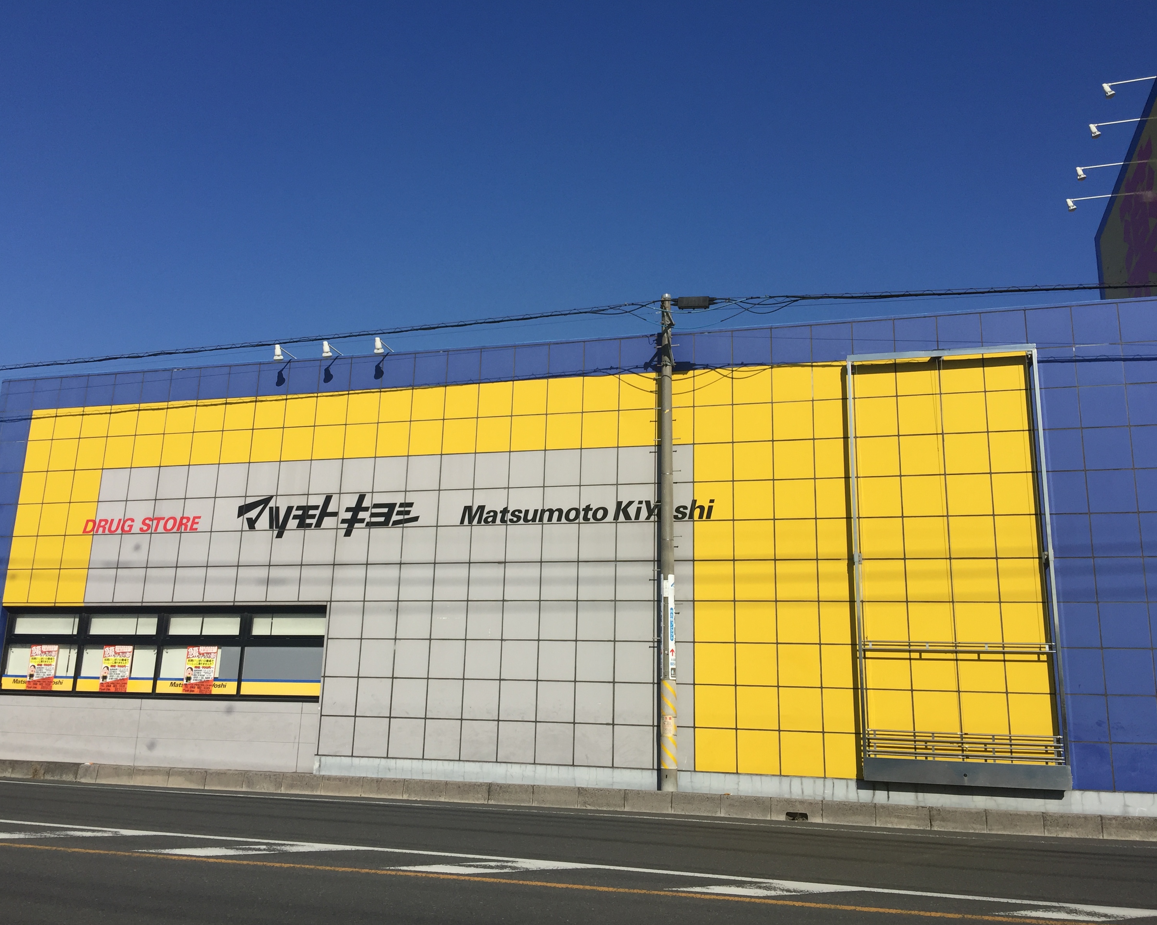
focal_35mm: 31
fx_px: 1062
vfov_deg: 47.1
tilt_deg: +13.2
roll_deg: -1.5
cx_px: 583
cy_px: 457
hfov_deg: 57.2
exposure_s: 1/3049
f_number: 2.2
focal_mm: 4.15
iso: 32
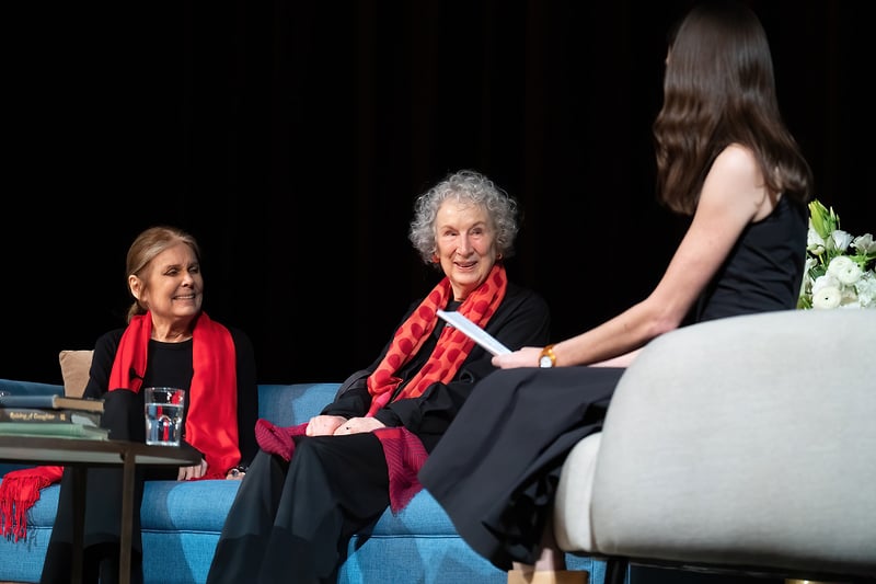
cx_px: 470
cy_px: 271
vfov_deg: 12.3
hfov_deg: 18.3
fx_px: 2712
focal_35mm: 111
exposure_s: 1/200
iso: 5000
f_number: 4
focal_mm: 104
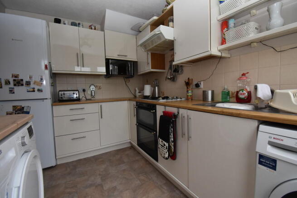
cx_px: 148
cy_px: 99
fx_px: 124
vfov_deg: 77.4
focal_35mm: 15
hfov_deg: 100.4
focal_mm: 10
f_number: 5.6
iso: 800
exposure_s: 1/125
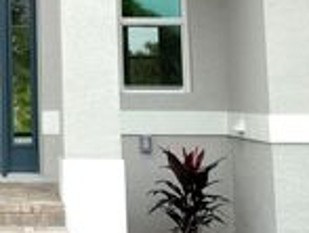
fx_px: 850
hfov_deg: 19.7
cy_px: -35
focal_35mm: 95
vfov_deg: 15.2
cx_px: -29
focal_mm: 3
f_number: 1.8
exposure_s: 1/2427
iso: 25
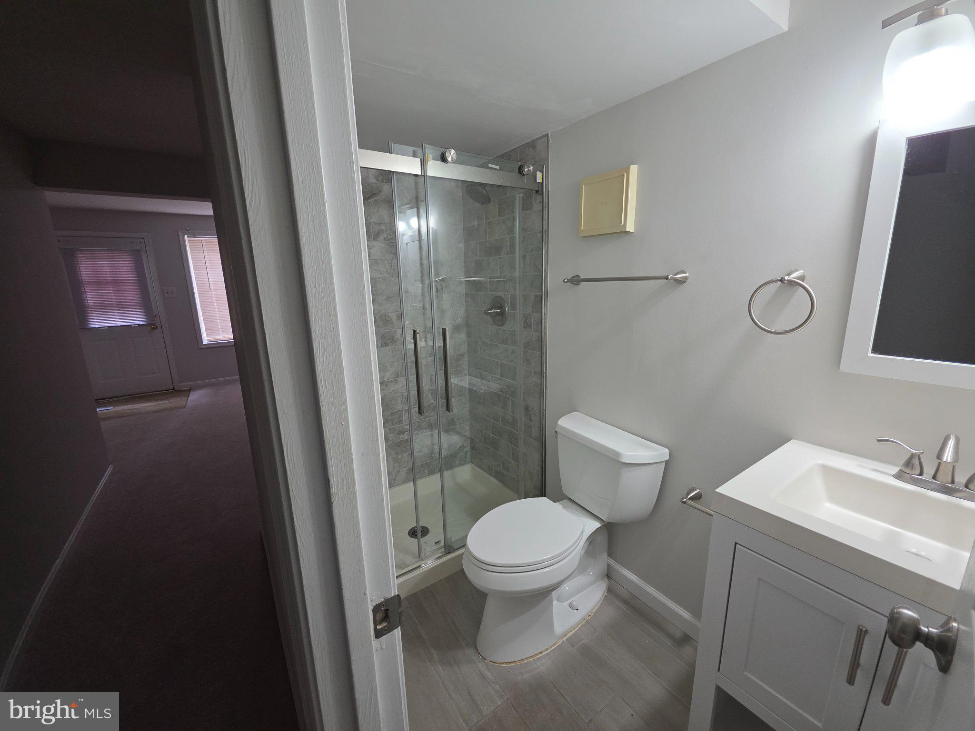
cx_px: 488
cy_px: 366
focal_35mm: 13
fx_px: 366
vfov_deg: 89.9
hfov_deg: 106.2
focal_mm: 2.2
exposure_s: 1/120
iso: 200
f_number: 1.9
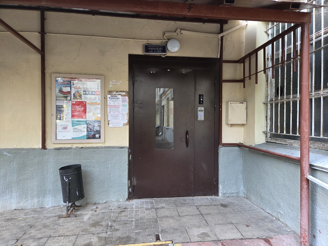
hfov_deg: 73.9
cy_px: 123
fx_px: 218
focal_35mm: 23
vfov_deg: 58.9
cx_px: 164
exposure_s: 1/100
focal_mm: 5.4
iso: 200
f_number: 1.8
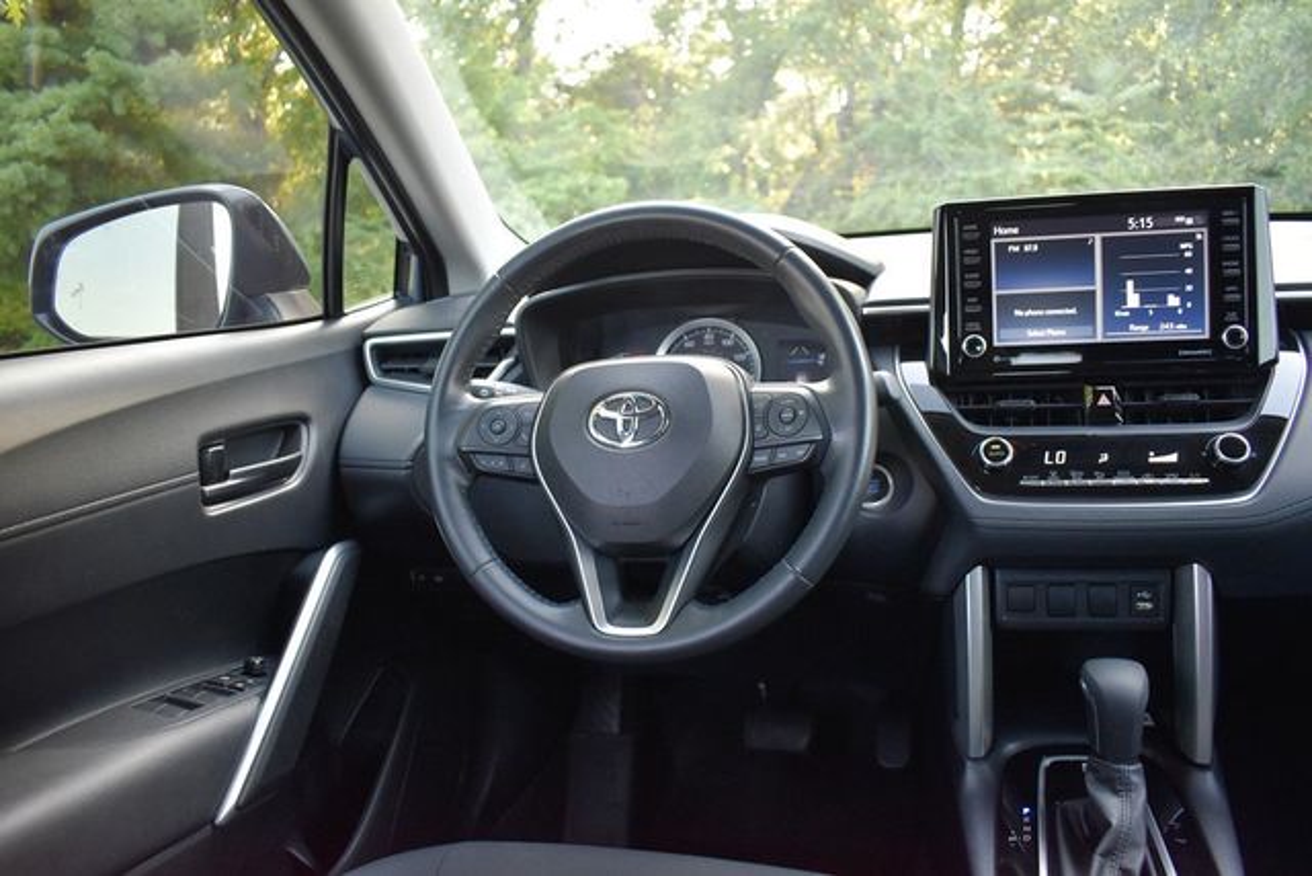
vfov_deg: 48.0
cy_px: 438
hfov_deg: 67.4
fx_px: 984
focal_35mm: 27
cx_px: 656
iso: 1000
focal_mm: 18
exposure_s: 1/125
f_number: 3.5
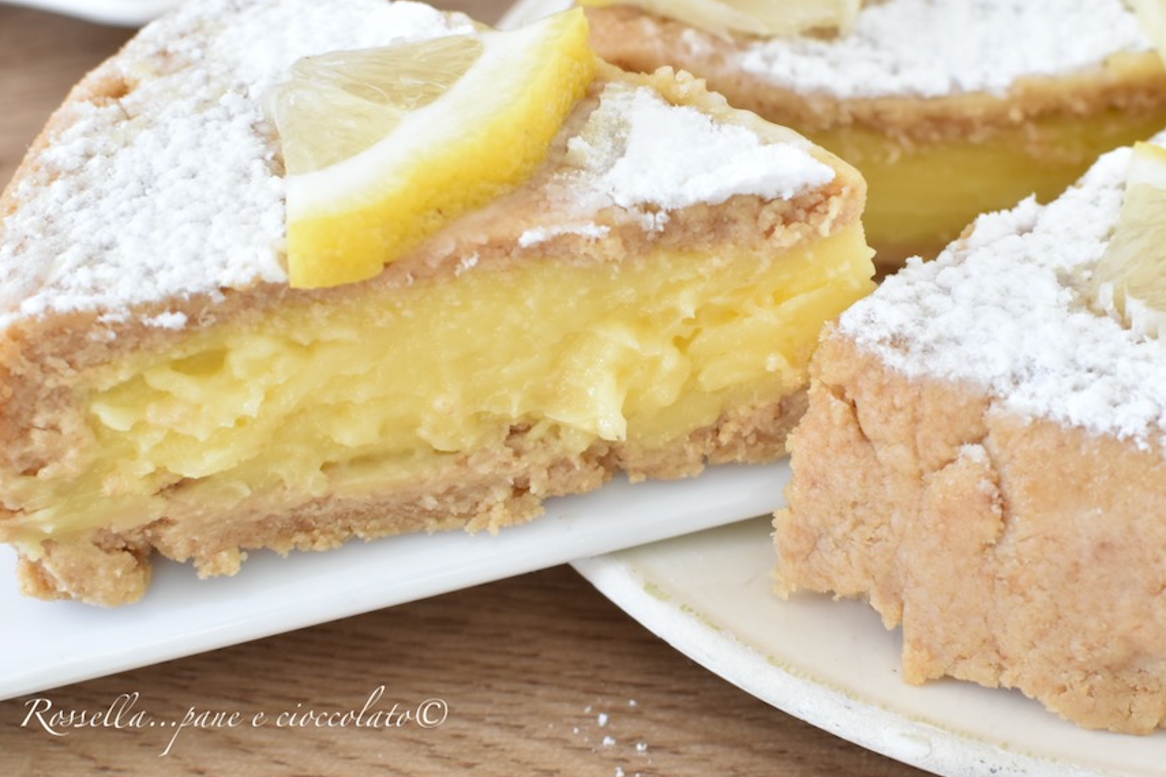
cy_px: 252
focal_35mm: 74
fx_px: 2387
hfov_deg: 27.4
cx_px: 682
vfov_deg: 18.4
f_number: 5.6
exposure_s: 1/20
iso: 800
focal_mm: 35
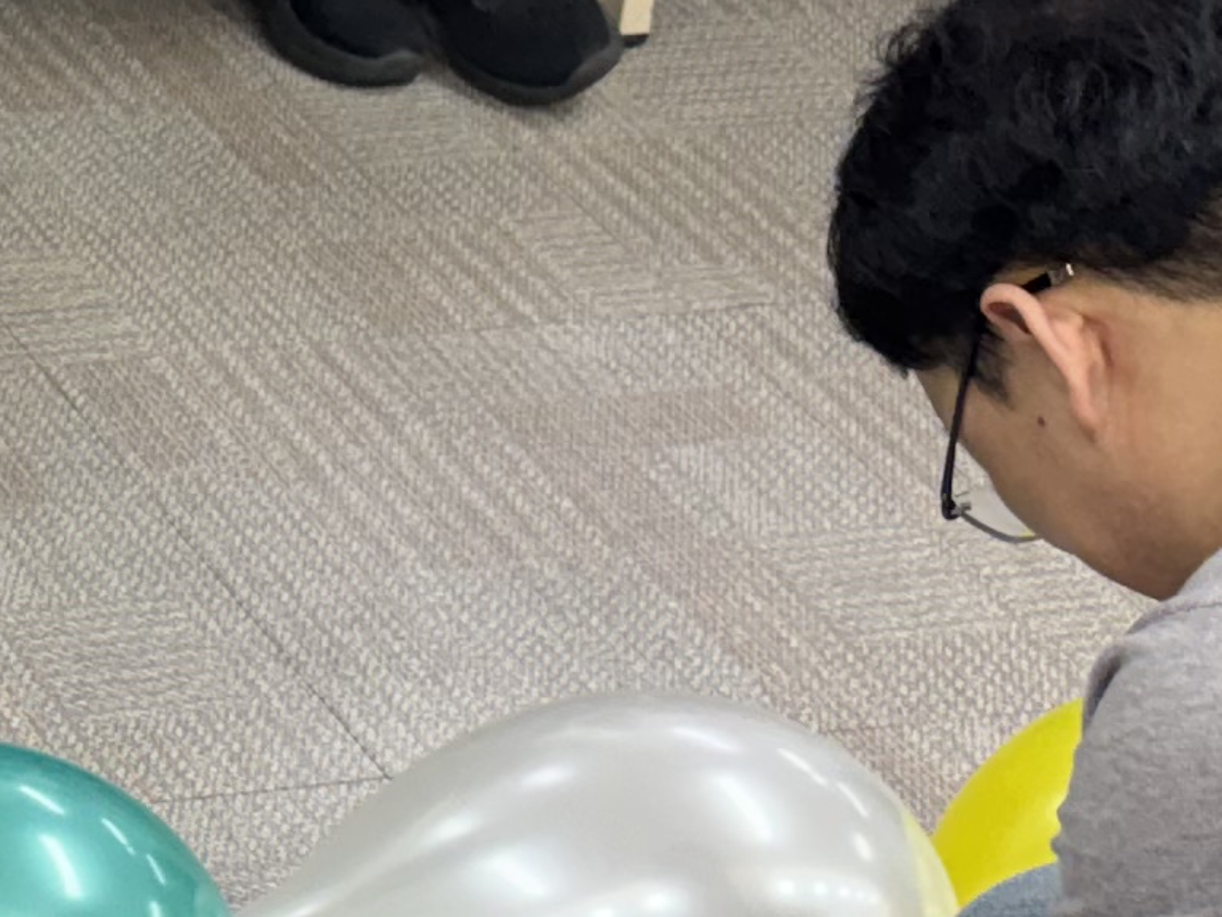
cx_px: -1209
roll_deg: -0.6
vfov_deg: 11.7
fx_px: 4448
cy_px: 710
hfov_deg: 13.5
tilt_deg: -34.6
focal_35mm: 126
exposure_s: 1/120
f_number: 1.78
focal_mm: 6.76
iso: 160
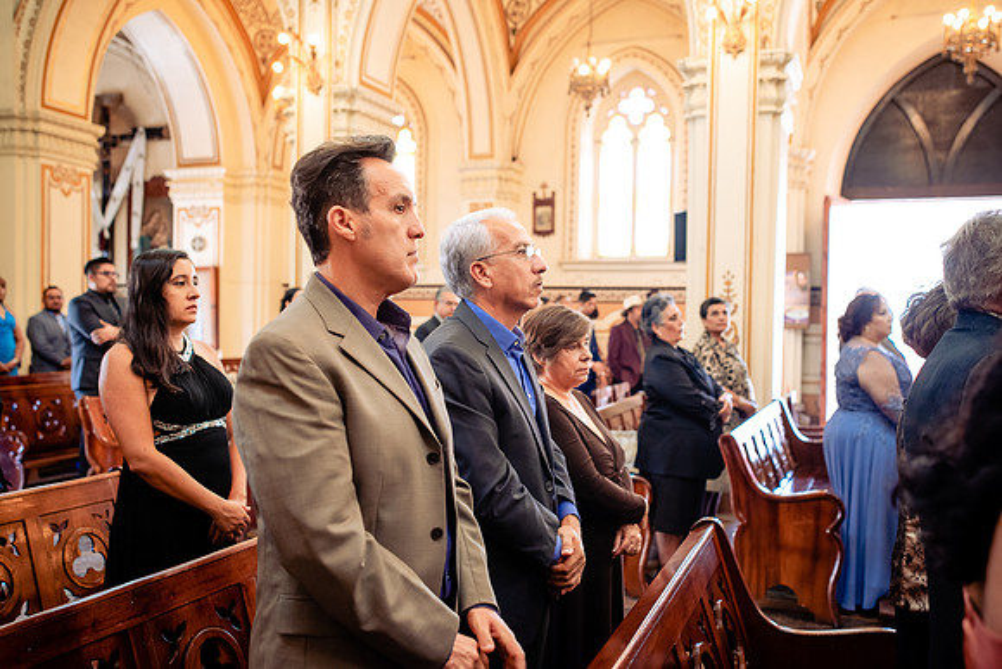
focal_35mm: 35
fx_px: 974
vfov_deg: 37.9
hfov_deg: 54.4
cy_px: 334
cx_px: 501
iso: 1250
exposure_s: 1/80
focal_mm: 35
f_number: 3.2
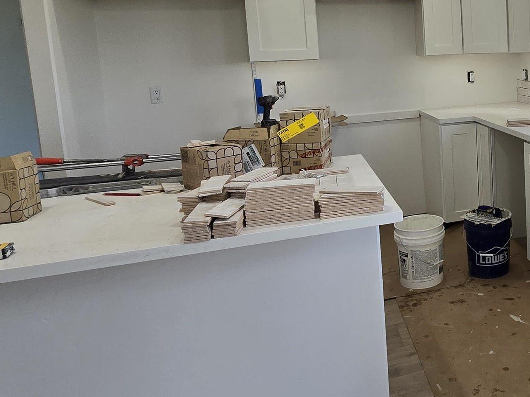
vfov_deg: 42.8
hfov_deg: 48.3
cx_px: 513
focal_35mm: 32
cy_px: 101
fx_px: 490
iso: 50
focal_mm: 2.2
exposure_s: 1/168
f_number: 2.2
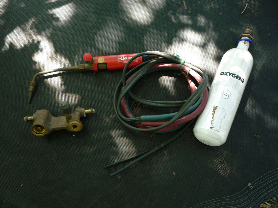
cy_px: 104
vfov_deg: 46.8
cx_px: 139
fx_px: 241
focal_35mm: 30
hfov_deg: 60.0
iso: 100
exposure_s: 1/30
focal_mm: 5.2
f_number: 3.3
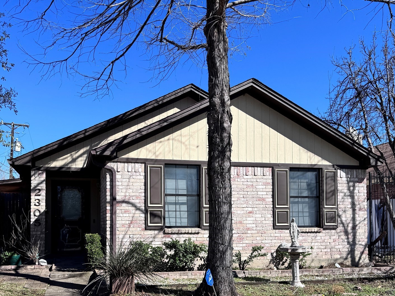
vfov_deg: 39.8
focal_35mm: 35
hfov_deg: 52.5
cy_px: 215
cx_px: 174
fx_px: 399
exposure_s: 1/4608
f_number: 1.78
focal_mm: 6.76
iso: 80
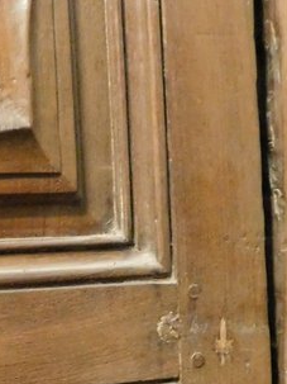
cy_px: 252
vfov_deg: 21.5
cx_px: 78
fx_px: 1007
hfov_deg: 16.2
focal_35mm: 91
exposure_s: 1/2.5
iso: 800
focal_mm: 4
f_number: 3
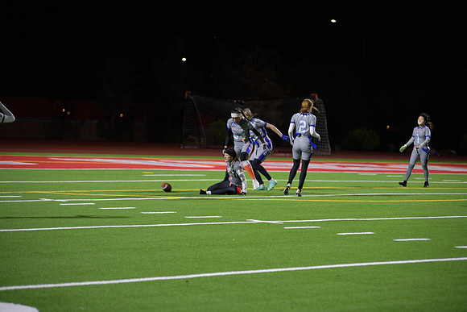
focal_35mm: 120
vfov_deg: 11.4
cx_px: 234
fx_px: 1557
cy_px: 156
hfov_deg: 17.1
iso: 1000
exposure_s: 1/200
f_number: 2.8
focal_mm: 120
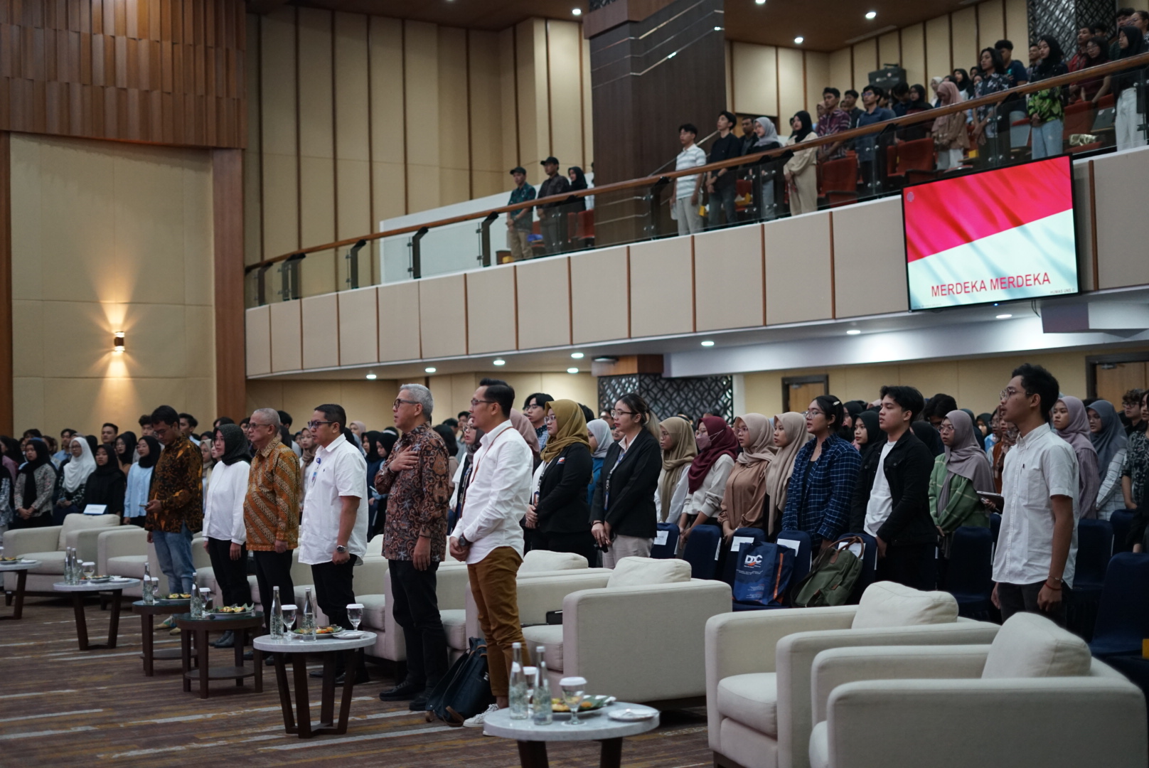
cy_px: 384
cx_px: 574
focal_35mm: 50
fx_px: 1597
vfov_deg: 27.0
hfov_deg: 39.6
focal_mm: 50
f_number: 1.8
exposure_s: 1/200
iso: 1600
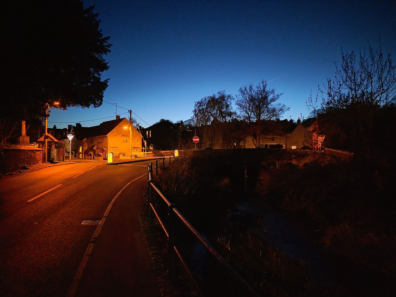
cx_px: 198
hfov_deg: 71.6
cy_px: 148
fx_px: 275
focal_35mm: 24
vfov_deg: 56.8
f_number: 1.75
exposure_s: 1/14.3
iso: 20000
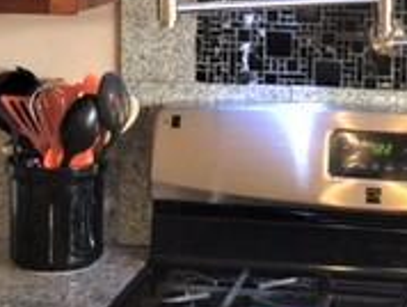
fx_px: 1224
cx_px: 272
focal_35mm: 104
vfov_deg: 14.1
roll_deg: -2.1
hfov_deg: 18.8
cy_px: 2
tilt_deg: -5.0
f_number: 2.2
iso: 80
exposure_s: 1/15
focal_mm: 4.15
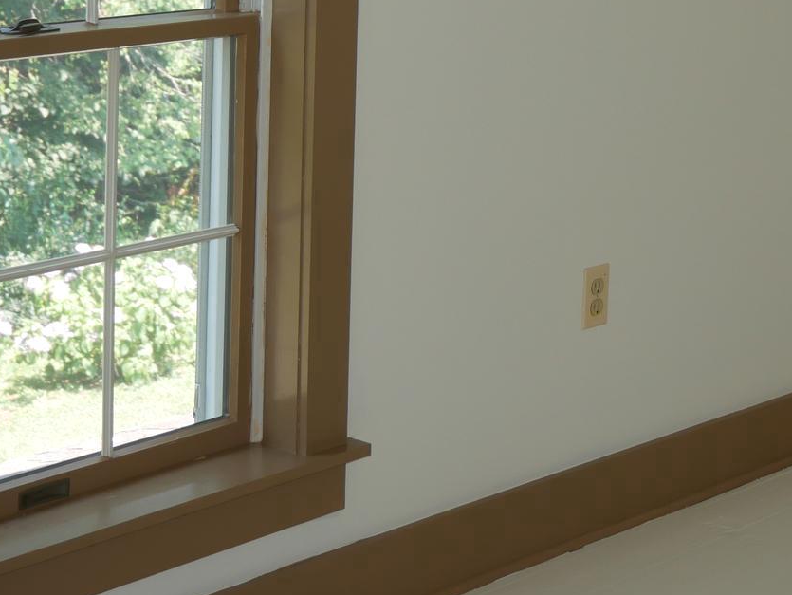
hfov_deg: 19.6
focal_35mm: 98
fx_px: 2243
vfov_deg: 14.8
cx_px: 716
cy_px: -8
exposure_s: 1/60
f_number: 4.1
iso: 200
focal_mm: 20
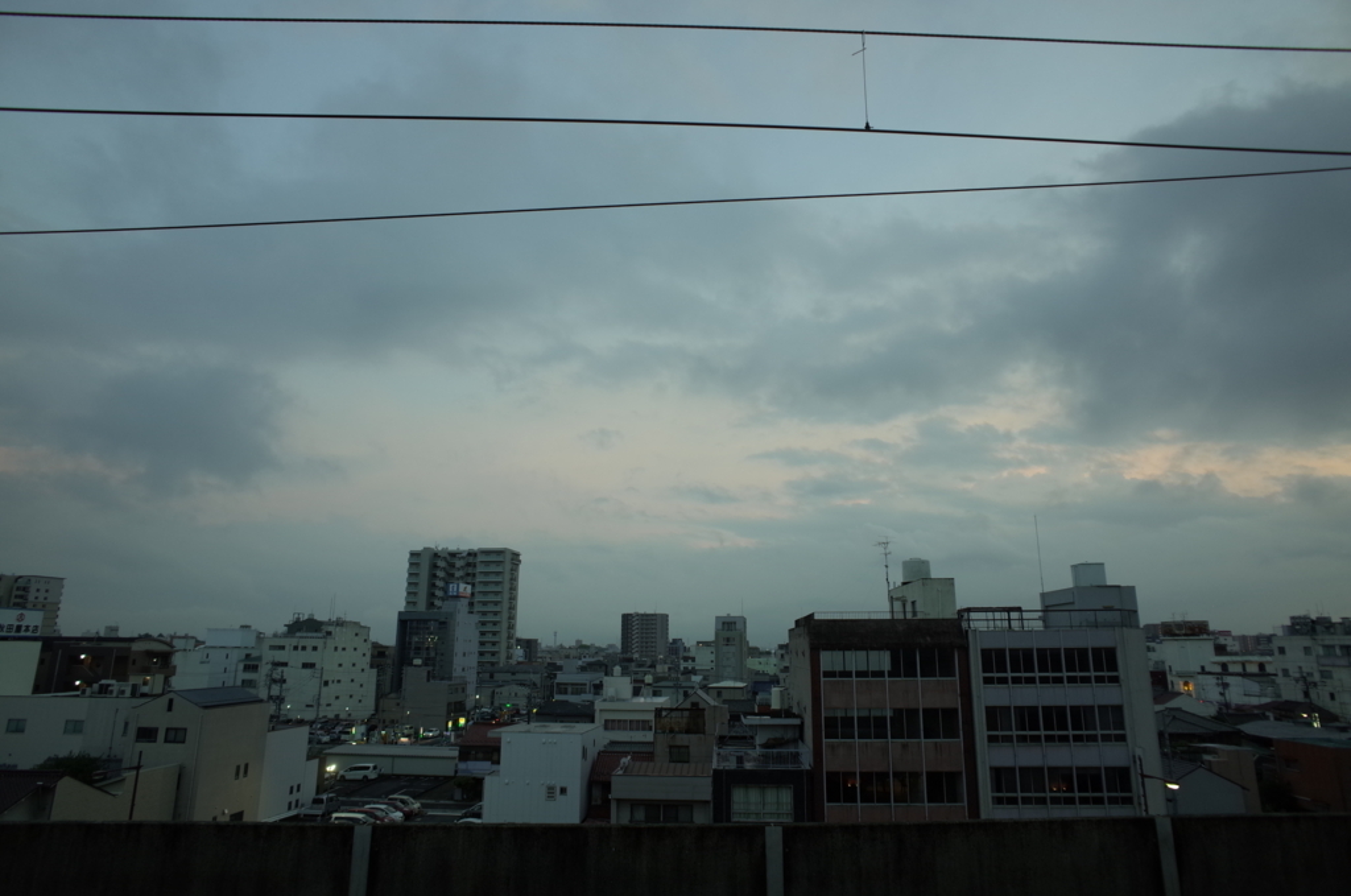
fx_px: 787
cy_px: 448
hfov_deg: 81.3
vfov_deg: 59.3
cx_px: 676
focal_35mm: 21
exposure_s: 1/45
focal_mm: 13.7
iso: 100
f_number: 2.8
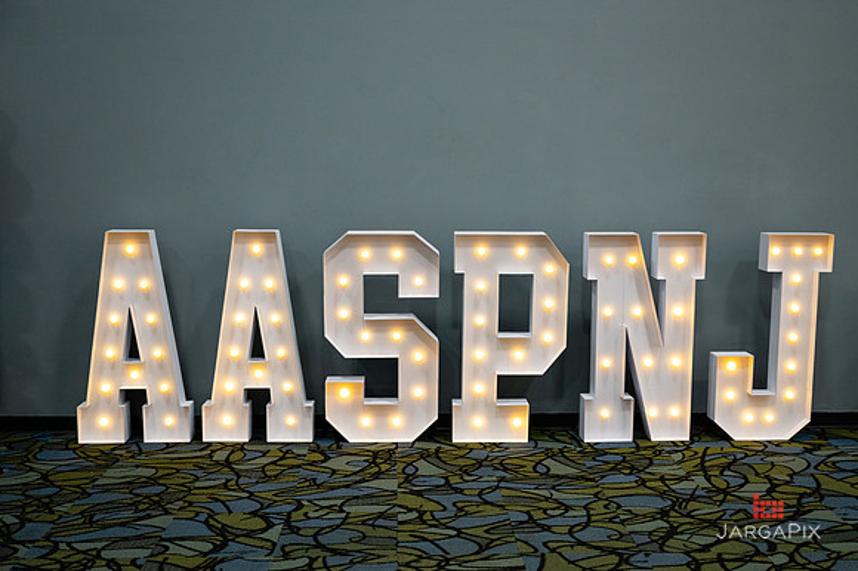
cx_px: 439
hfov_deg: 49.7
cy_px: 282
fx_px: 926
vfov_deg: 34.3
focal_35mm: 39
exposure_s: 1/200
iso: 3200
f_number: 3.2
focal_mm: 37
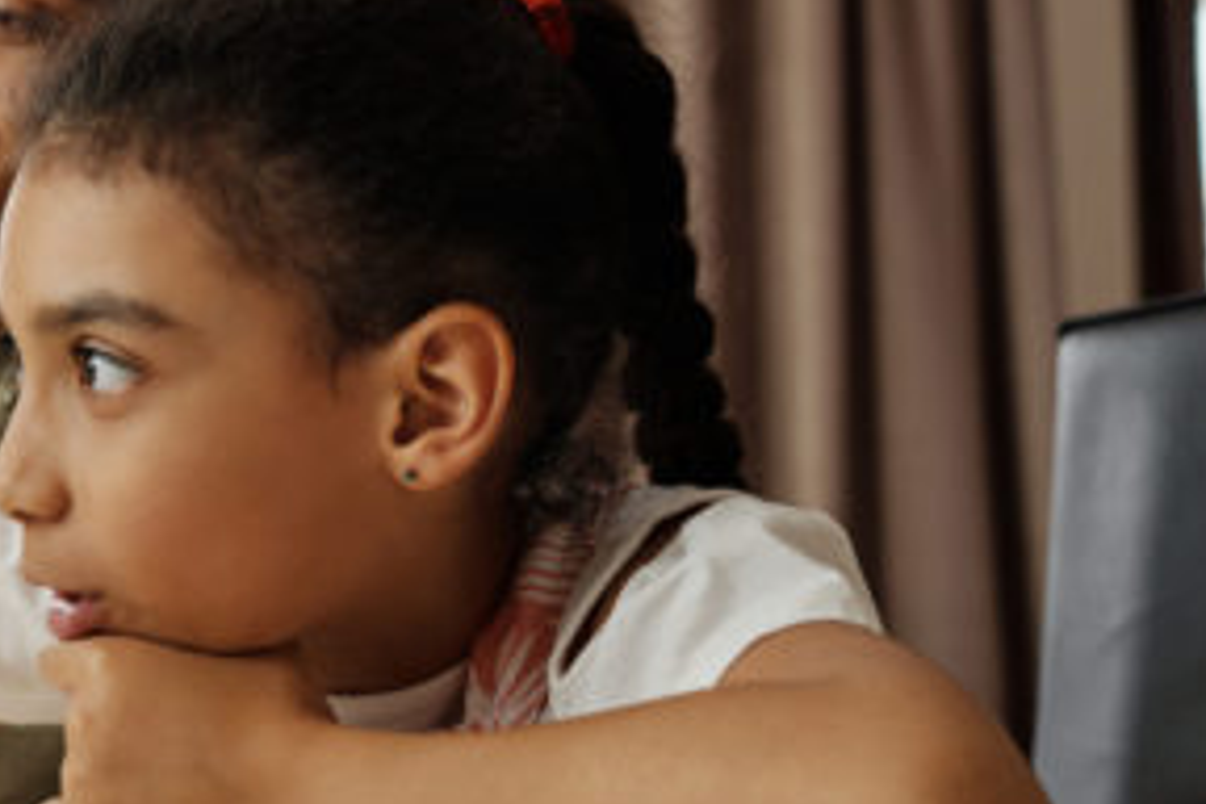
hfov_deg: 24.7
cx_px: 46
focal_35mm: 79
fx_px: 2646
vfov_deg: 17.2
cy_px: 226
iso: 400
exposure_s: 1/200
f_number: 4
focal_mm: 35
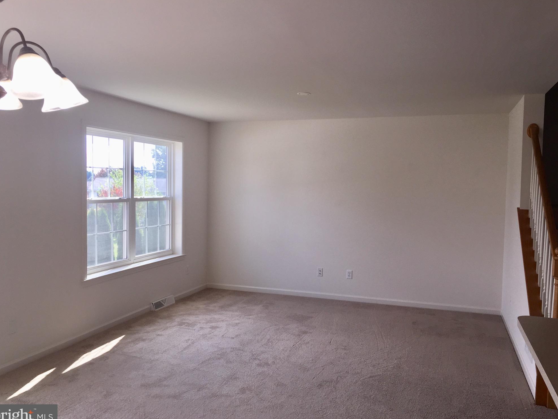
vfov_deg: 46.8
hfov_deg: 60.0
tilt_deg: -2.7
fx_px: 484
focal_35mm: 30
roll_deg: -2.1
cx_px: 276
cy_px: 211
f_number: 2.2
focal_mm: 4.15
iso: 32
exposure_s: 1/173
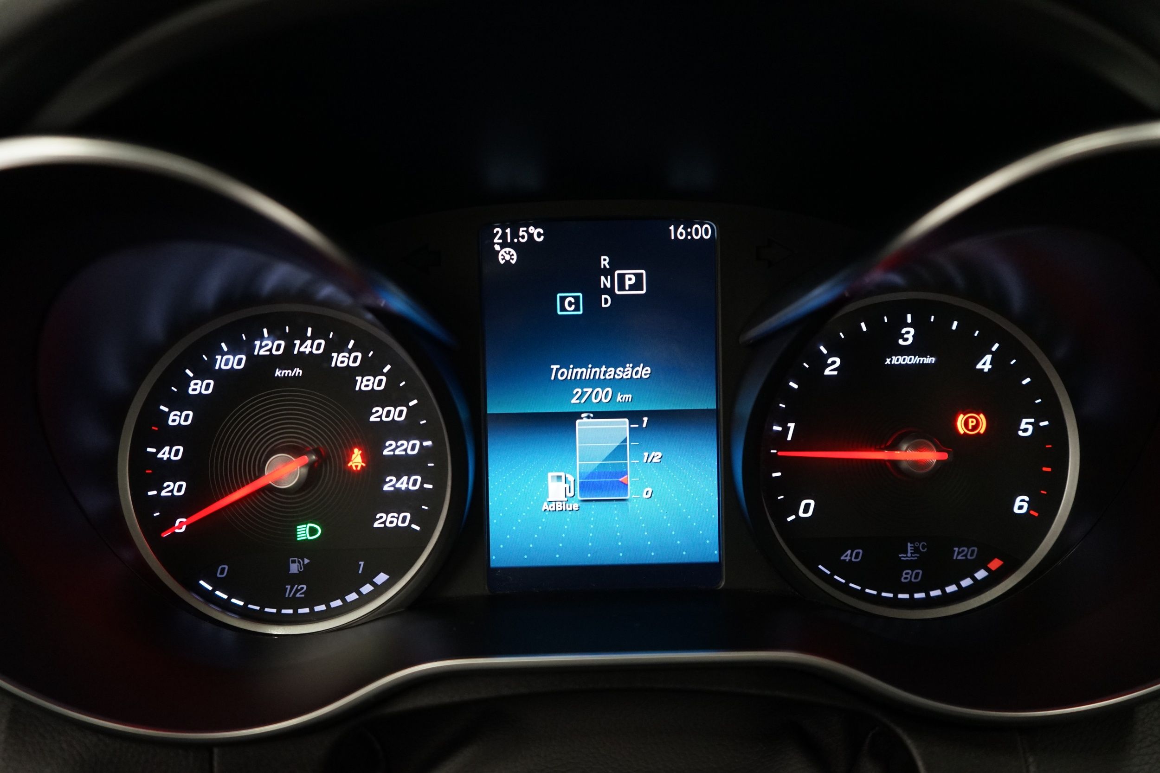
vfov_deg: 45.0
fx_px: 934
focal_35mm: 29
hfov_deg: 63.7
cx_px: 580
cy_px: 386
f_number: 4
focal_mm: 29
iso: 2000
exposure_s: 1/60
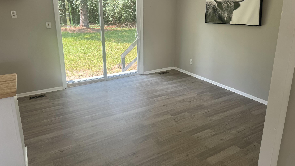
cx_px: 147
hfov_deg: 69.9
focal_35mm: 27
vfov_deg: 42.7
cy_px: 65
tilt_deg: -12.5
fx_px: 211
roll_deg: -1.1
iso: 80
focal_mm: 6.76
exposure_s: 1/163
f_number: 1.78
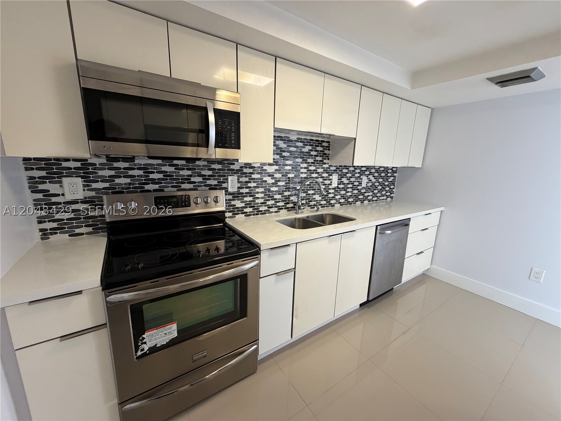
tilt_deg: -12.2
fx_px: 227
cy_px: 210
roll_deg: -1.7
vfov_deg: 85.7
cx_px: 280
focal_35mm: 14
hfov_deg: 102.1
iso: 320
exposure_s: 1/120
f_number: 2.2
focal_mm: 2.22
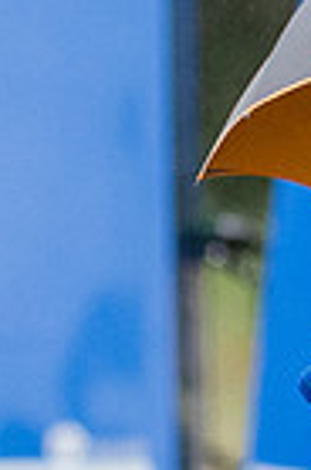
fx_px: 46008
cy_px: 325
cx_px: 584
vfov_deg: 0.6
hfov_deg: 0.4
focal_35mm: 3533
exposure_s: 1/8000
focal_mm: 300
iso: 640
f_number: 2.8
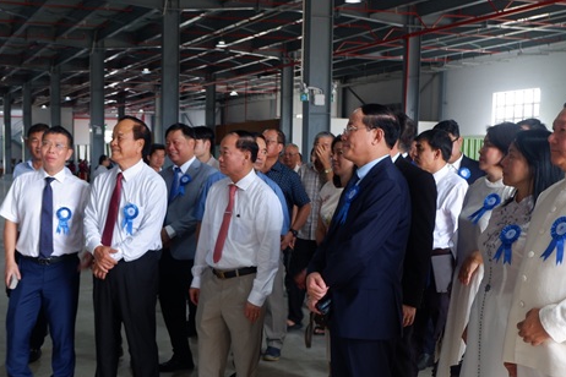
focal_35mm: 52
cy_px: 244
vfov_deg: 25.9
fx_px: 817
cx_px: 181
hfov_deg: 37.7
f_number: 4.2
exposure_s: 1/30
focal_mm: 20.3
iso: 250
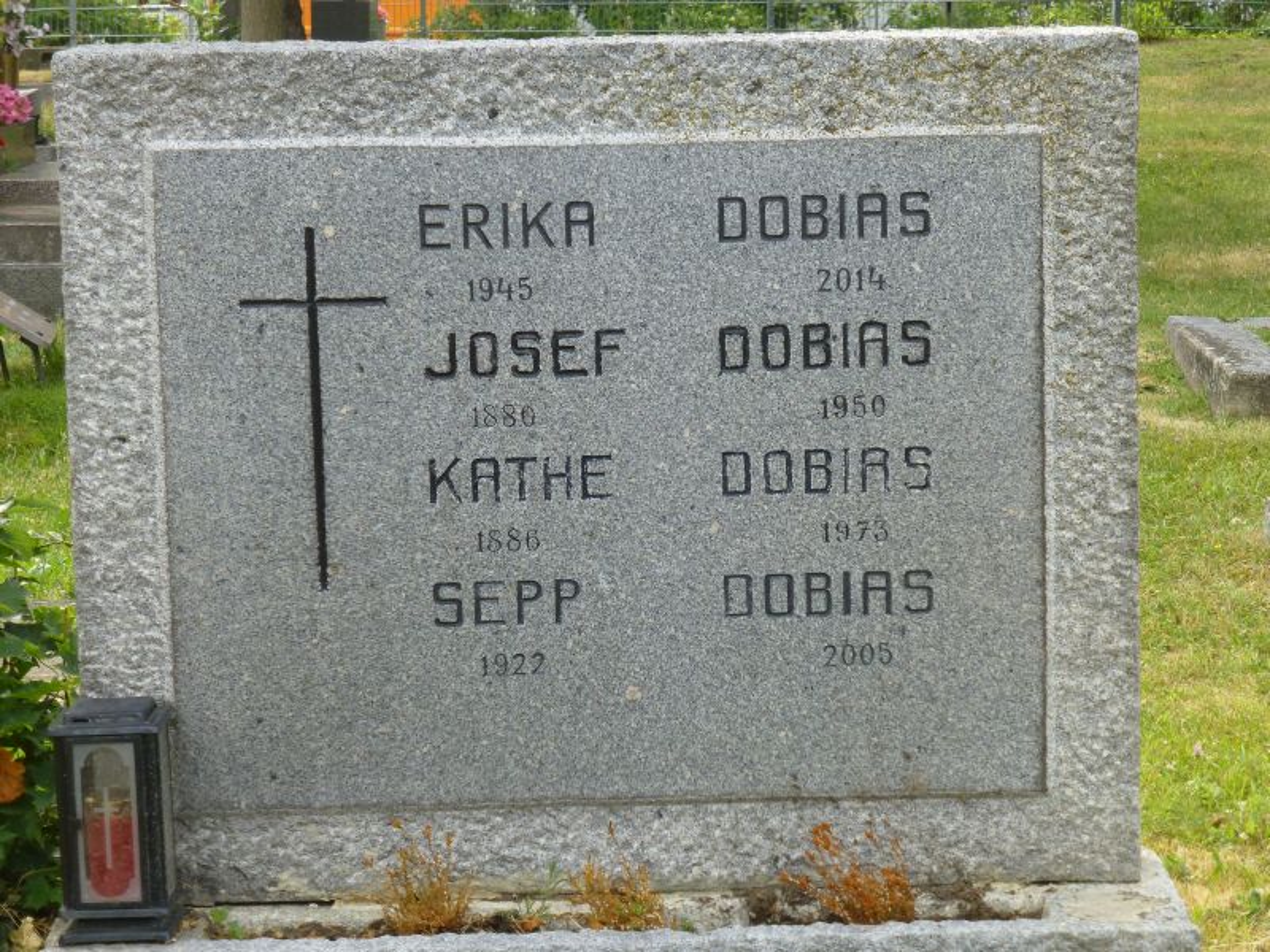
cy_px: 476
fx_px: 3742
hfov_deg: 19.3
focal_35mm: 102
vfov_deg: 14.5
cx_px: 635
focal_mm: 18.2
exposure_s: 1/200
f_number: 5.3
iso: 200
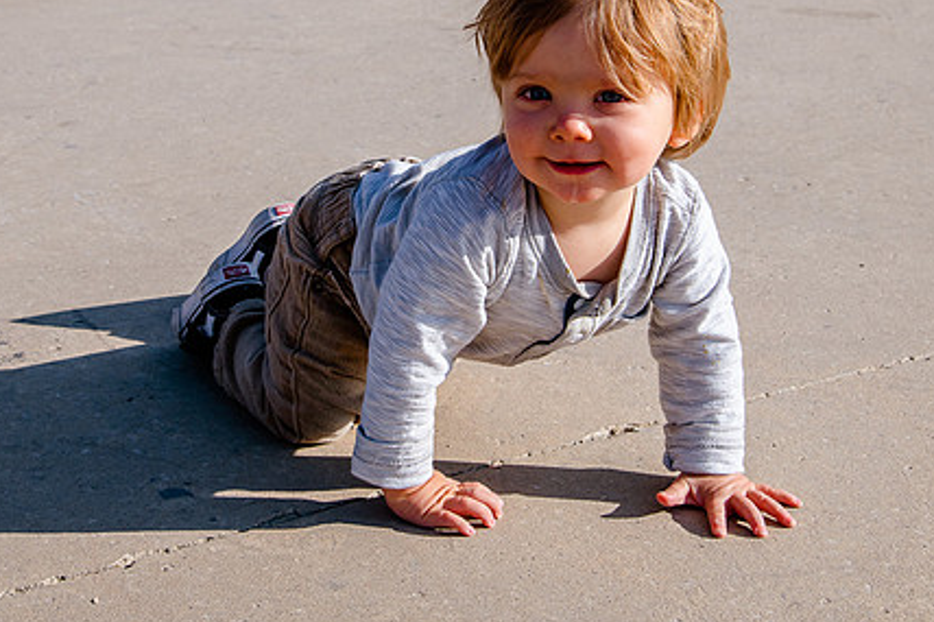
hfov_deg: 25.6
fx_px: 2049
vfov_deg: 17.1
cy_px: 116
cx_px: 387
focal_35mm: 79
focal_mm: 46
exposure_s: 1/500
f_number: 10
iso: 200
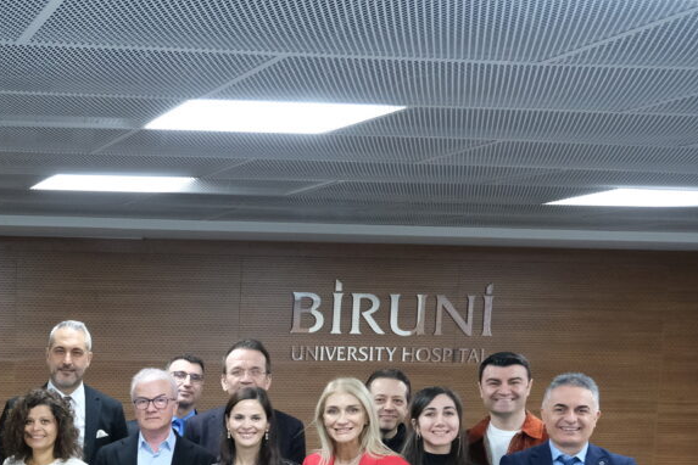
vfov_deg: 19.5
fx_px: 1299
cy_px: 509
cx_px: -73
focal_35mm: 67
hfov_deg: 27.5
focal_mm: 20.2
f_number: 4.5
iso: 2000
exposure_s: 1/50
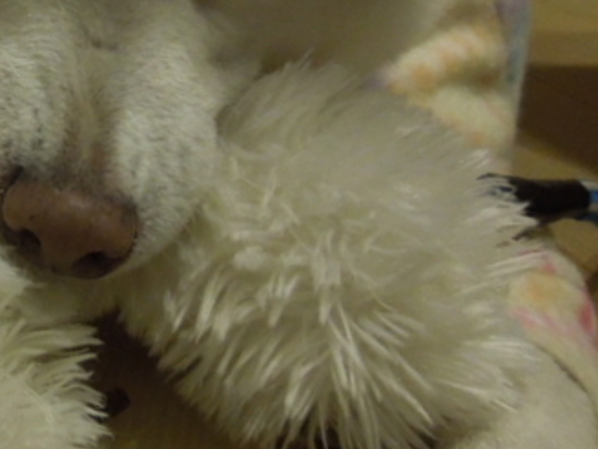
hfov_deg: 29.6
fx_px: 1054
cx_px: 2
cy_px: 102
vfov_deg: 23.7
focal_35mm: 61
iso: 720
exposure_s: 1/30
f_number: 3.3
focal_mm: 4.5
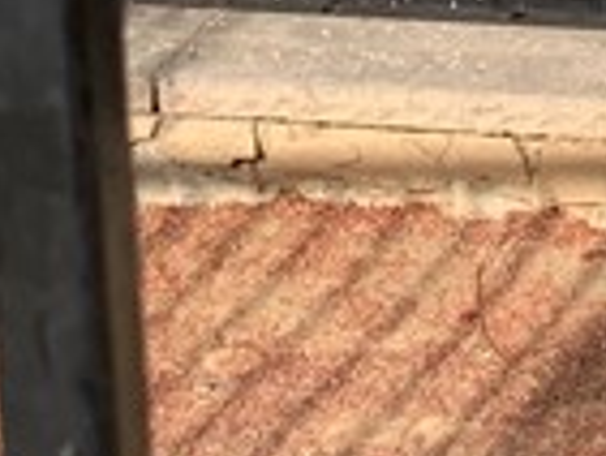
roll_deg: +1.3
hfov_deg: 9.6
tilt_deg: -8.0
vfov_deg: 7.0
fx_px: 3312
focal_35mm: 189
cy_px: -929
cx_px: 1298
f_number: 1.8
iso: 25
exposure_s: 1/1536
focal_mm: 4.25
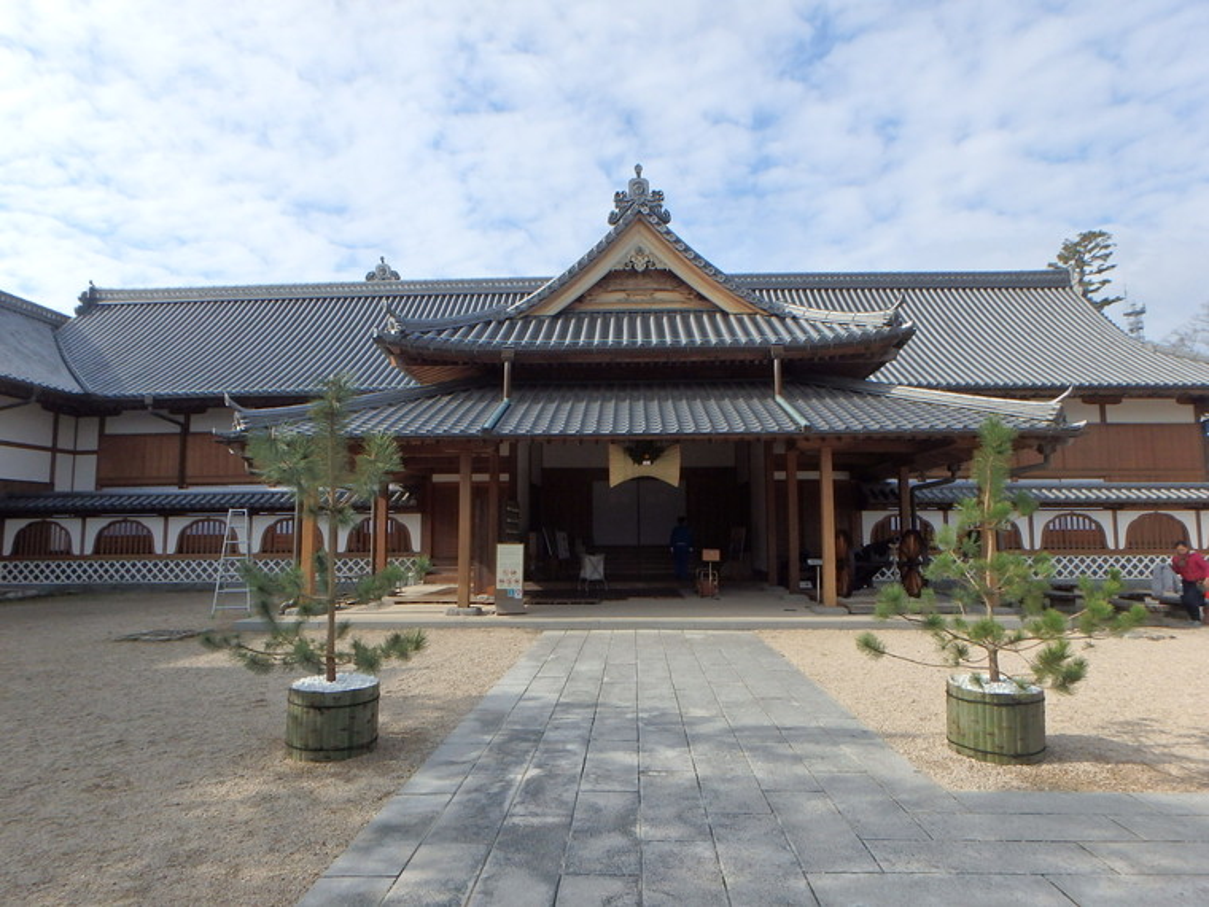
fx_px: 733
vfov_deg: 63.4
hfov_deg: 79.0
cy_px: 454
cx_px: 604
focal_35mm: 21
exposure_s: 1/500
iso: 125
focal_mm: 3.7
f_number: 6
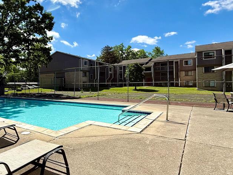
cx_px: 82
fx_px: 155
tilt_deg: +1.0
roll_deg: +0.3
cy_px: 84
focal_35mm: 23
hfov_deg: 72.2
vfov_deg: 58.8
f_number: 2.2
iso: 50
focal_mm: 2.22
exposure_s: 1/2410
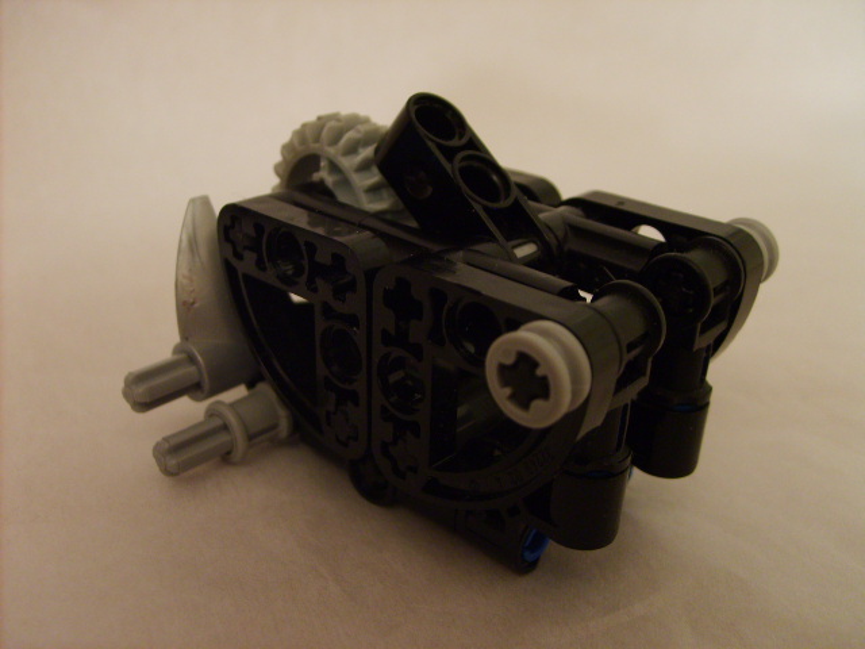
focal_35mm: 35
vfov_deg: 40.7
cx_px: 432
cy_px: 324
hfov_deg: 52.6
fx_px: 875
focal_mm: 5.8
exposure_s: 1/3
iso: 140
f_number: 2.8
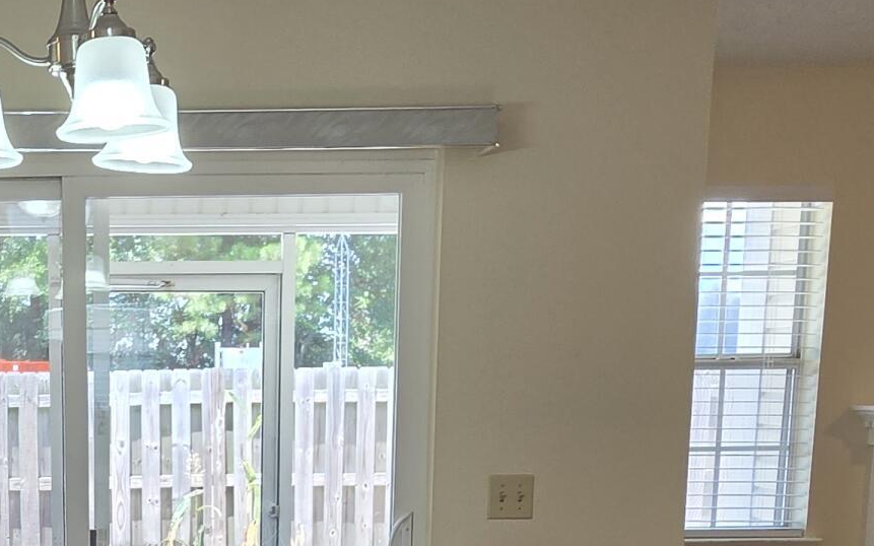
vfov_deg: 25.4
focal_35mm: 48
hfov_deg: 38.3
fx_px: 1143
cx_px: 49
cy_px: 559
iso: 80
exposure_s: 1/120
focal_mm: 2.2
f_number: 2.2
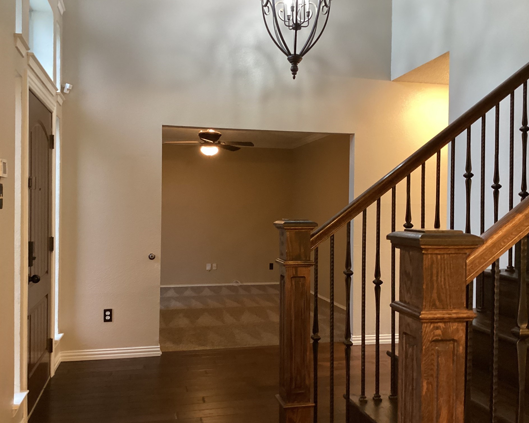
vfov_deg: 44.5
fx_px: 517
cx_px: 265
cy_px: 210
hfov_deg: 54.2
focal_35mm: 33
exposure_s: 1/40
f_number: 2.4
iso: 400
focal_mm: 3.3
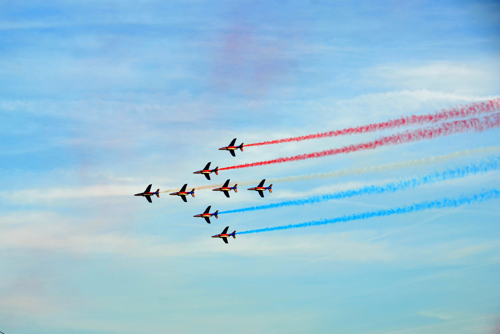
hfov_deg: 18.2
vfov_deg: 12.2
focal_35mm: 112
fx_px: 1563
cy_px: 167
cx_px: 250
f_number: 7.1
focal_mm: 75
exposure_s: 1/800
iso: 200
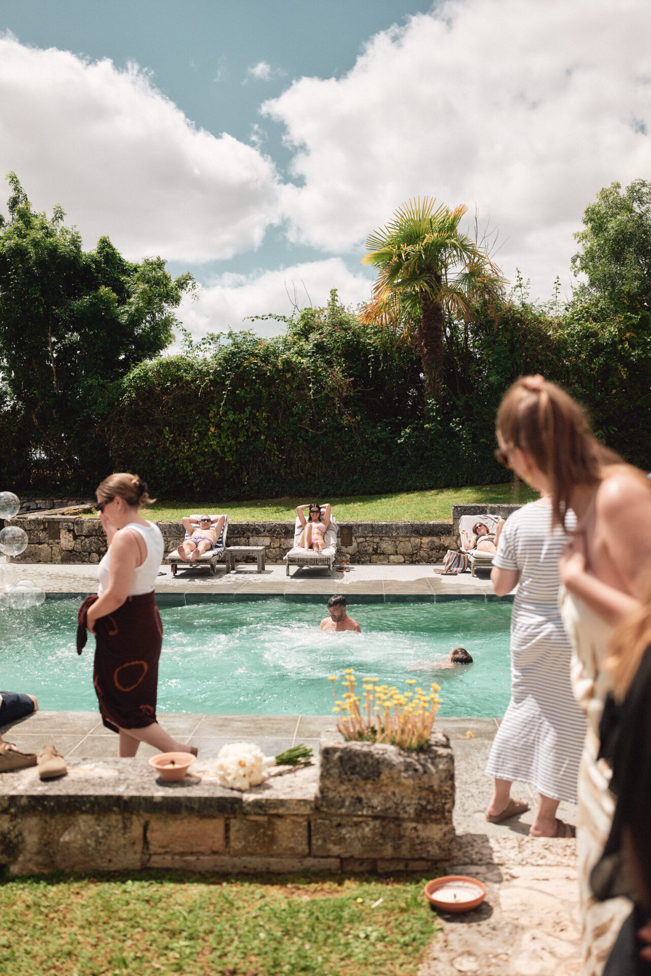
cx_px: 326
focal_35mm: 35
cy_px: 488
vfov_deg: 54.4
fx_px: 949
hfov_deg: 37.9
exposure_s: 1/16000
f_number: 2
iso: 400
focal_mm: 35
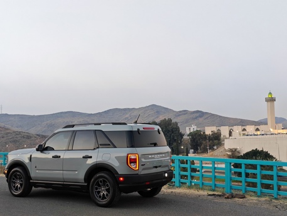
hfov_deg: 38.2
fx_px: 415
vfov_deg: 29.1
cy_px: 108
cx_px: 144
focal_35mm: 50
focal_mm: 5.3
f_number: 2.4
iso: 320
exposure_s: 1/100
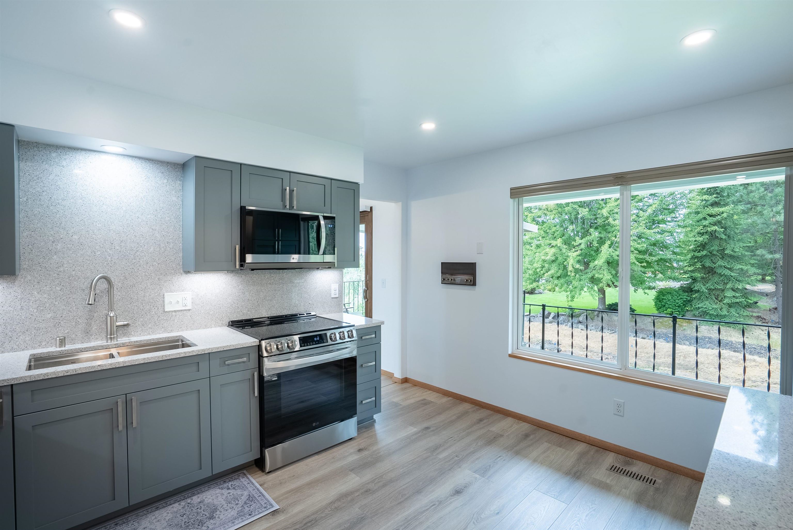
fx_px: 353
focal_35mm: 16
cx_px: 396
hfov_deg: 96.7
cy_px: 265
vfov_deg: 73.8
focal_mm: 16
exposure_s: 1/500
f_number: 8
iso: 400
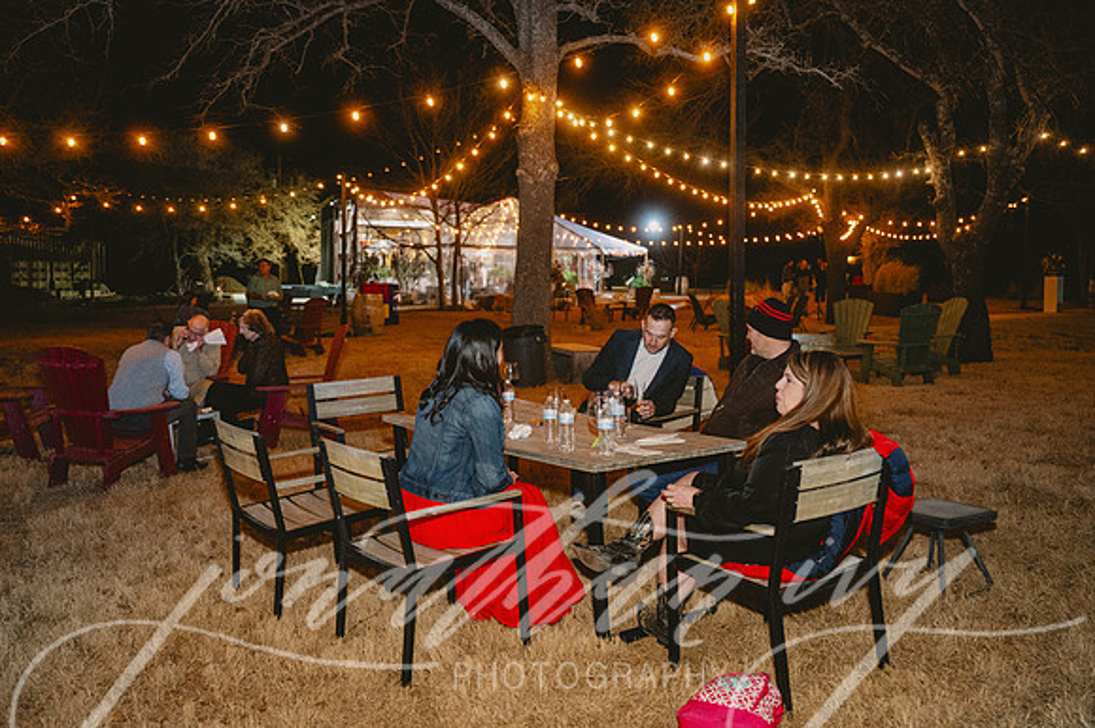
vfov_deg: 40.5
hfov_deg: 58.0
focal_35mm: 32
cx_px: 548
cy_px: 364
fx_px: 988
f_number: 3.2
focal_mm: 32.5
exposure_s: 1/100
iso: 4000
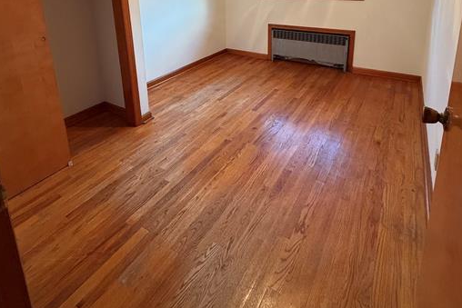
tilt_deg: -12.9
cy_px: 40
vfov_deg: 51.6
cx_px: 242
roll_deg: +0.9
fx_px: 282
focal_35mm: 22
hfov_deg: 78.5
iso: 500
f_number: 2.2
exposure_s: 1/60
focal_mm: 2.22
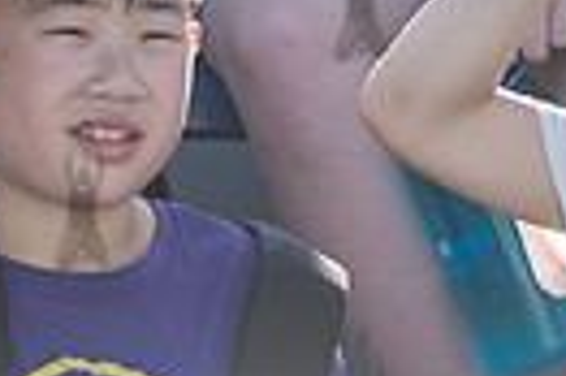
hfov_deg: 1.8
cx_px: 1006
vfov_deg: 1.2
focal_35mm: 1175
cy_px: 255
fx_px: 18451
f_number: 4
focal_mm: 170
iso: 200
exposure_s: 1/640
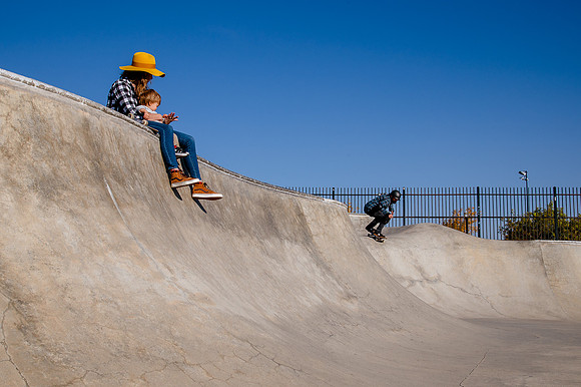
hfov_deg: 43.8
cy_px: 189
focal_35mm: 45
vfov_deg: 29.9
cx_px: 290
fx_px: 723
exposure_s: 1/500
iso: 200
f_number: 13
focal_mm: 38
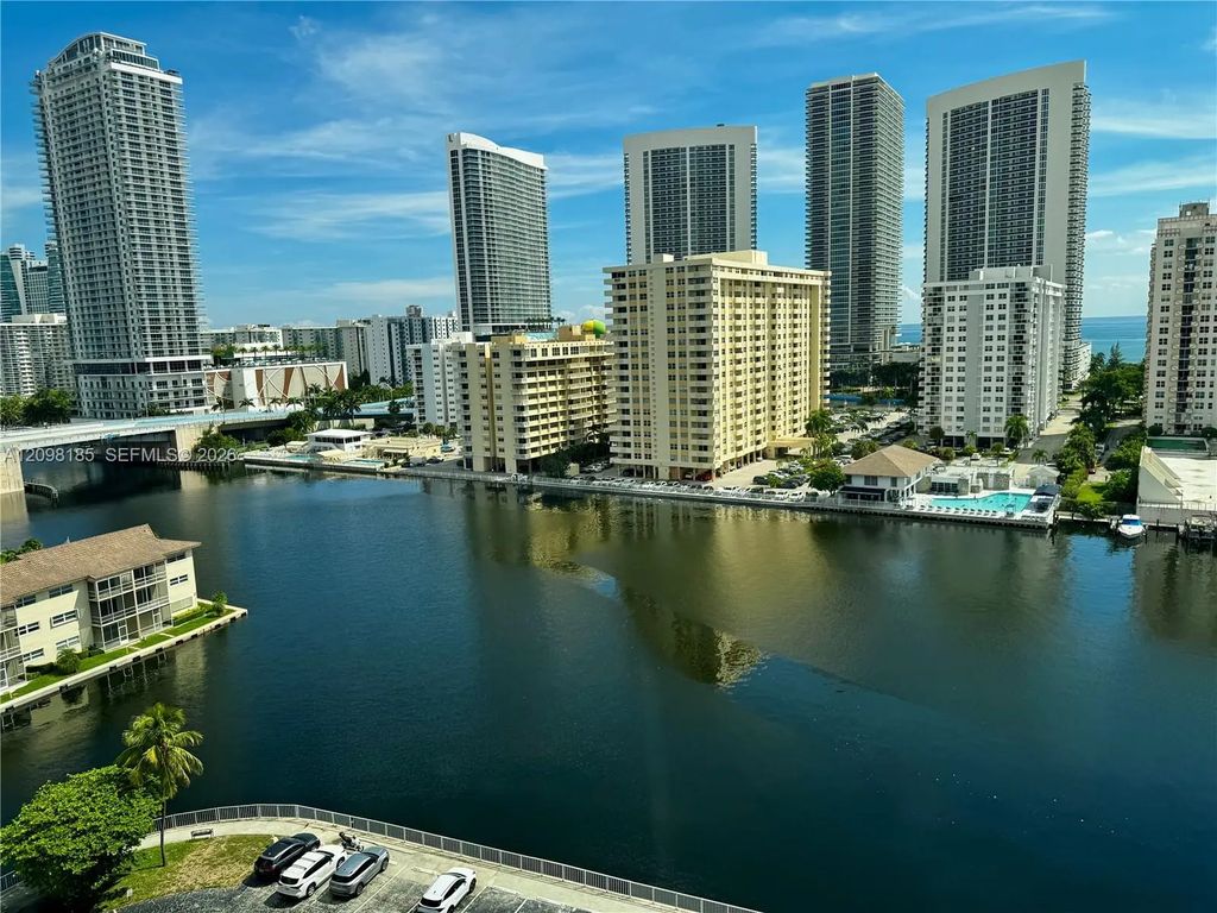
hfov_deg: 71.6
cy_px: 456
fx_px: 844
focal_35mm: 24
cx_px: 608
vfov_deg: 56.8
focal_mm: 6.76
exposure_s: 1/1869
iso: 80
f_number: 1.78
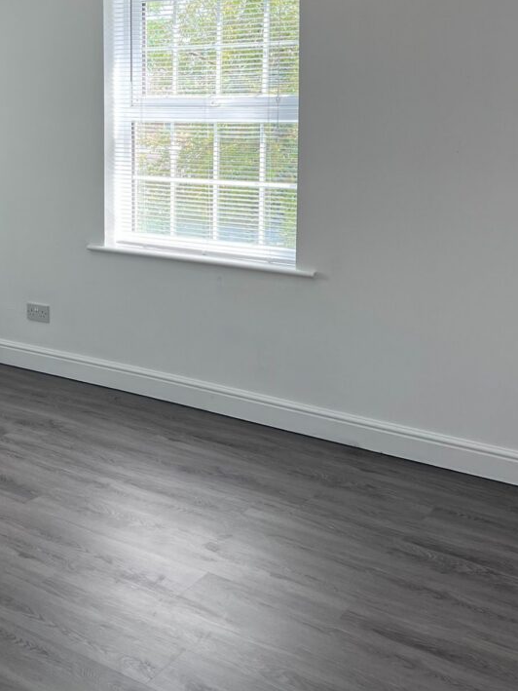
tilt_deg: -4.9
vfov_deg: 41.7
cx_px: 172
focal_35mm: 44
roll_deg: +0.0
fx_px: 878
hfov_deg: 32.6
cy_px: 177
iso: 50
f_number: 1.5
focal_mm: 5.7
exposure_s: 1/186
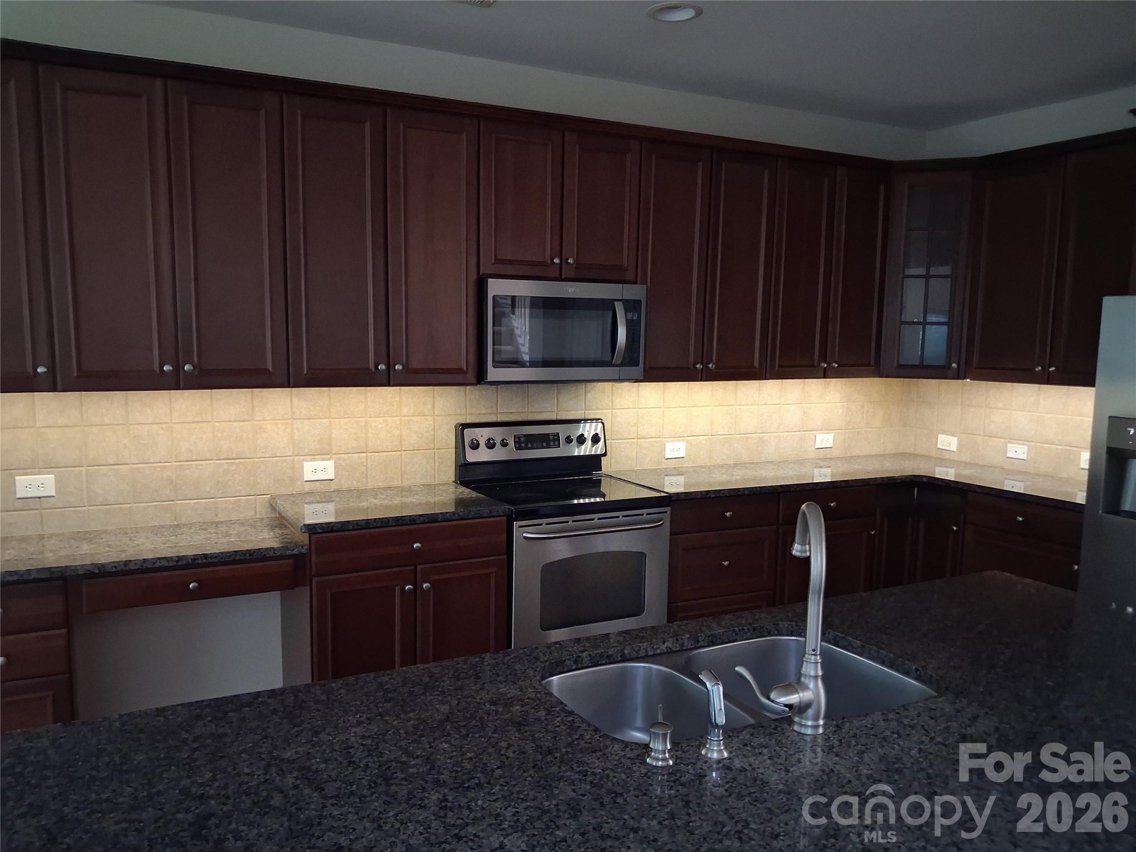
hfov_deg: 65.3
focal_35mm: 27
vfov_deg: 51.4
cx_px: 568
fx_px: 886
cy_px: 426
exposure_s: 1/24
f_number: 1.8
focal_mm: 4
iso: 1000
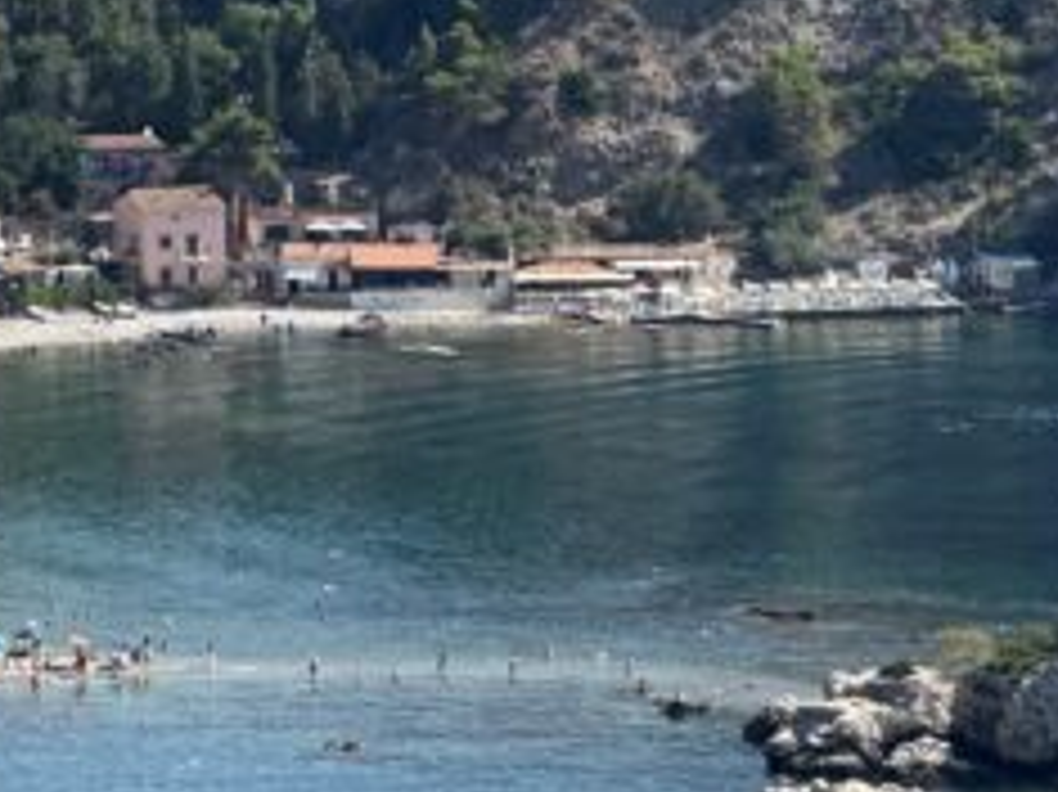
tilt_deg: -3.3
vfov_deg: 5.9
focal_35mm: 252
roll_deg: -0.8
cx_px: 1013
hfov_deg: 7.8
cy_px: 45
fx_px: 7698
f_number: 2.8
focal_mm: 9
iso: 32
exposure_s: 1/717
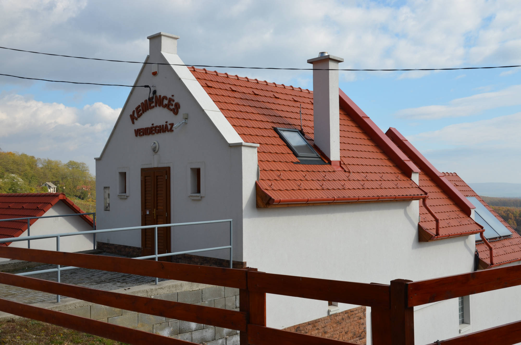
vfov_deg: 36.7
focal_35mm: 36
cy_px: 172
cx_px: 260
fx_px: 520
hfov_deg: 53.2
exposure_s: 1/250
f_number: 8
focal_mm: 24
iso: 110
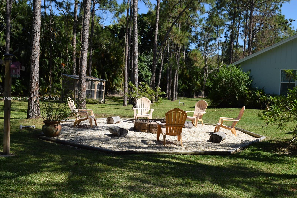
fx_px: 322
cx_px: 148
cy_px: 99
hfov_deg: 49.6
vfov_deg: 34.2
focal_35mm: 39
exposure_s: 1/200
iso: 100
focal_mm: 26
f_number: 10
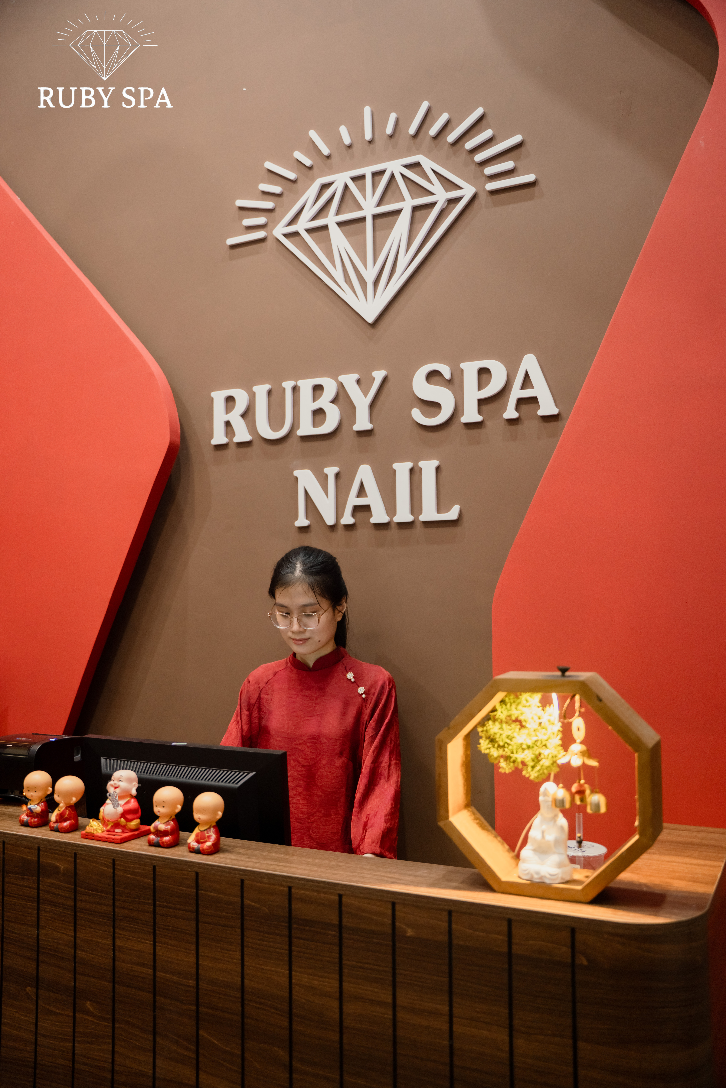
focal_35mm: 31
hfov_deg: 42.3
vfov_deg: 60.3
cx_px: 363
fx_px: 937
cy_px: 544
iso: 1000
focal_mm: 31
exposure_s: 1/50
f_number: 2.8
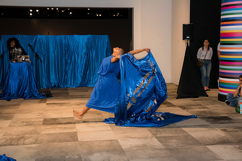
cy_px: 80
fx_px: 350
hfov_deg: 38.2
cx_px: 121
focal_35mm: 52
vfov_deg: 26.0
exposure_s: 1/125
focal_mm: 52
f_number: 5
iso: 5600
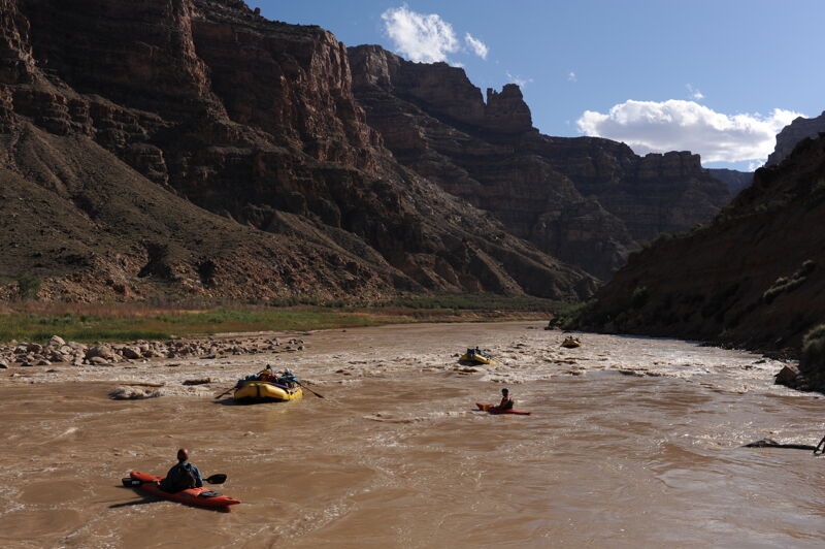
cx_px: 412
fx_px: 801
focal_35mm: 35
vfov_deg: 37.8
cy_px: 274
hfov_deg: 54.5
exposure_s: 1/800
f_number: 9
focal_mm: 35
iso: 200
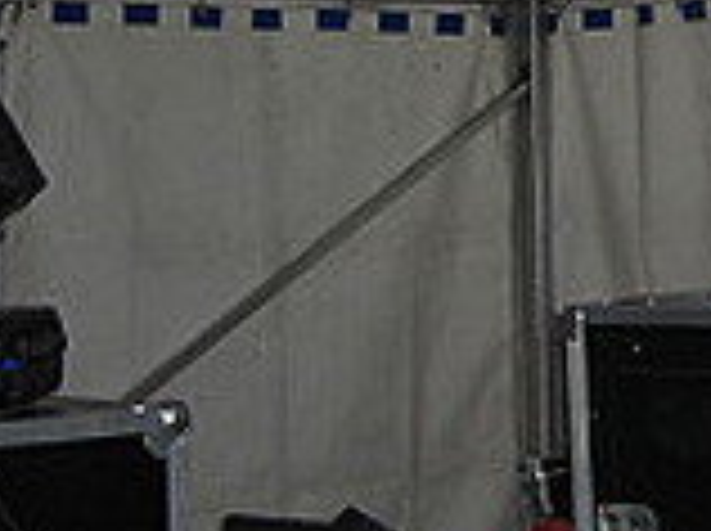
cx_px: 1042
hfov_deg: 14.4
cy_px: -47
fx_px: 2646
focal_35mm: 129
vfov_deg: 11.3
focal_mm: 7.9
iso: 200
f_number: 2.8
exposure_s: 1/60
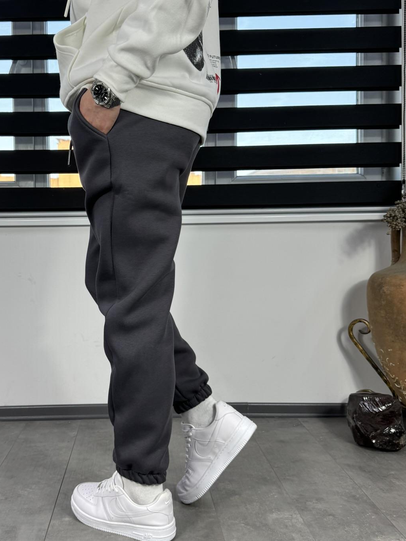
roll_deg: -0.4
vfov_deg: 51.3
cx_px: 128
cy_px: 260
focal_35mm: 36
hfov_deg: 39.1
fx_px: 563
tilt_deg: -1.1
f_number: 1.78
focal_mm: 6.86
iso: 64
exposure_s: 1/100
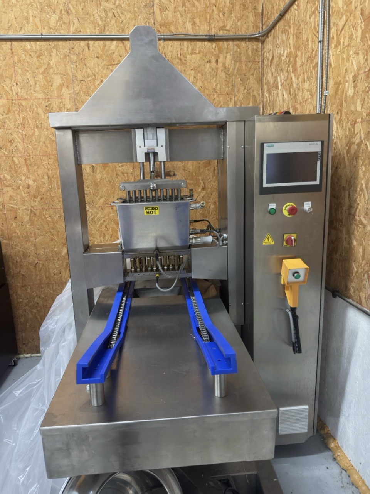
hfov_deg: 56.8
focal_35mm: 24
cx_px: 185
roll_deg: +3.0
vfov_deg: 71.6
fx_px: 342
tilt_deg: -13.4
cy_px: 247
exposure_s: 1/40
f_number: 1.78
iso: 250
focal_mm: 6.76
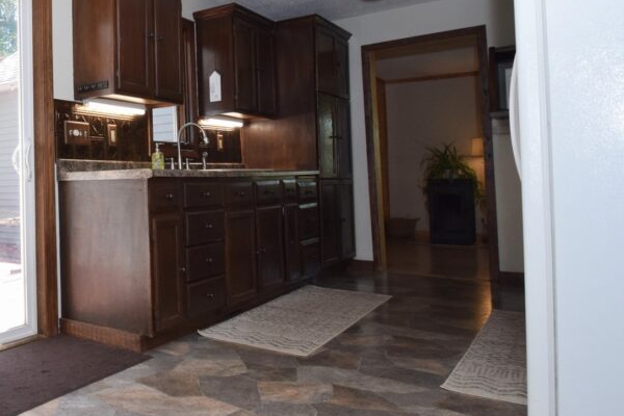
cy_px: 161
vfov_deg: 43.3
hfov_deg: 52.8
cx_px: 41
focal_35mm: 30
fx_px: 520
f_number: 6.3
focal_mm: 10
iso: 400
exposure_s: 1/160
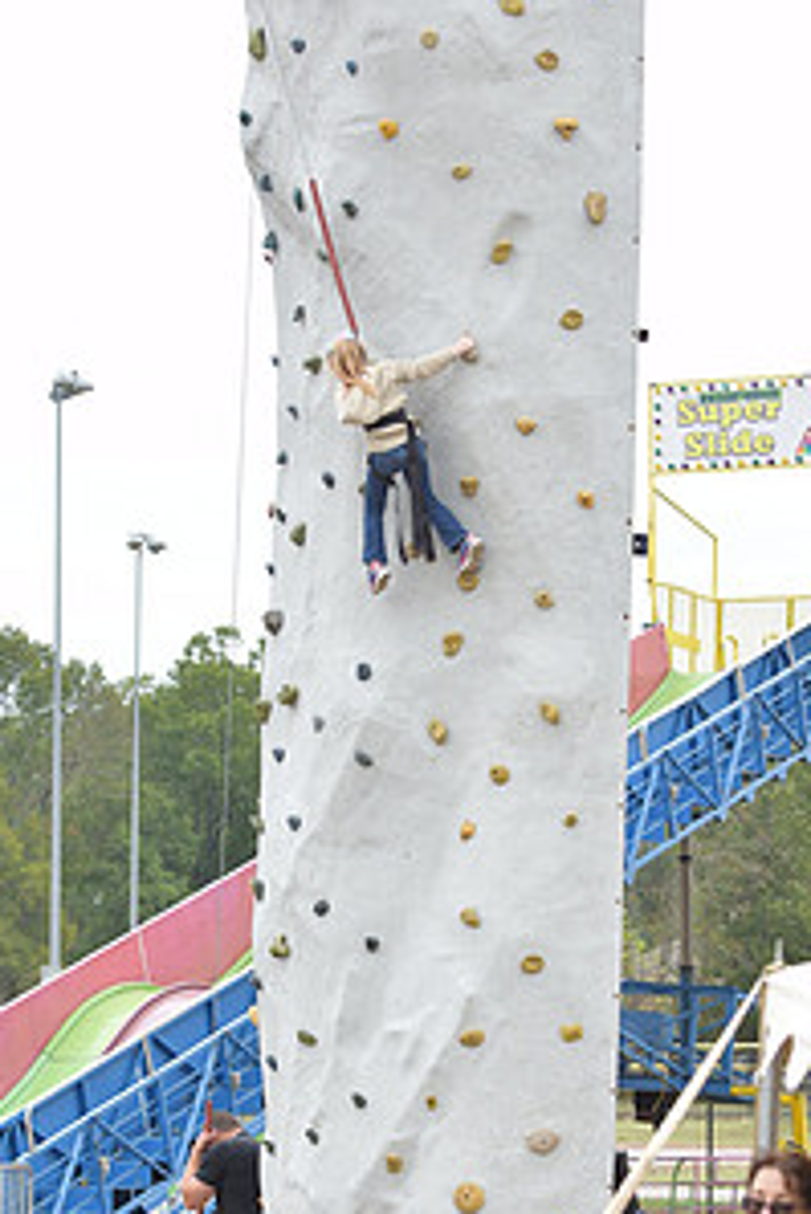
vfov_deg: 12.1
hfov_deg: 8.1
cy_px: 741
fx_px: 5729
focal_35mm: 170
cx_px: 379
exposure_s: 1/400
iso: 200
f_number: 3.5
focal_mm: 75
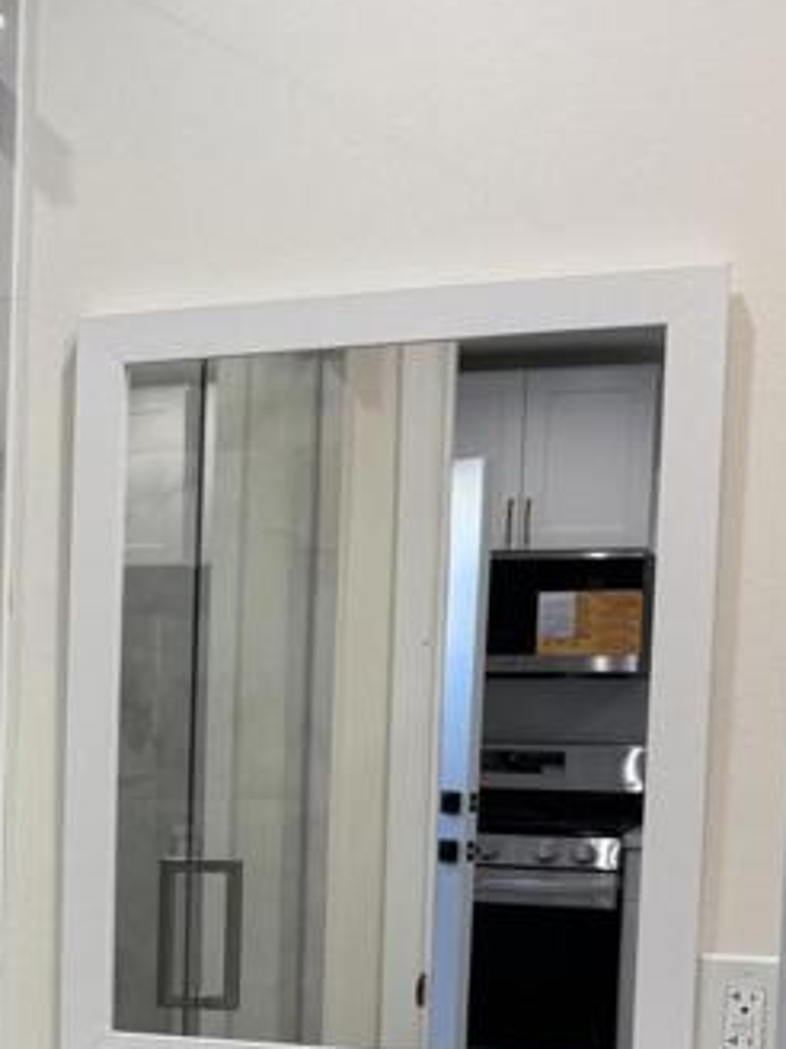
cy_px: 927
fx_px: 2271
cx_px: -227
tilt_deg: -4.7
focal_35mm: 75
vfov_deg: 25.3
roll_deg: -0.4
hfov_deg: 18.3
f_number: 1.78
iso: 64
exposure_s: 1/120
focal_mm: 6.76
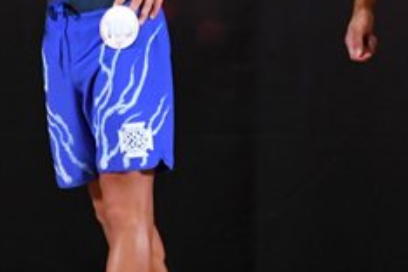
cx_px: 64
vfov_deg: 1.8
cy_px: 19
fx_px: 8443
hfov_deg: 2.8
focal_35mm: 745
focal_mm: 150
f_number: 5.6
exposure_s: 1/400
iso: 3200
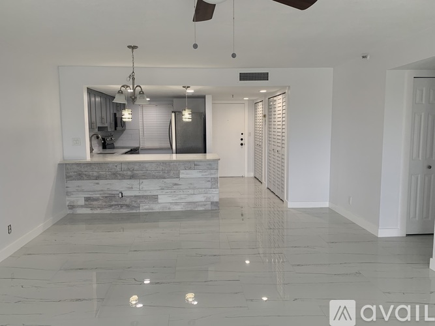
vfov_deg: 53.0
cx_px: 218
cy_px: 163
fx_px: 327
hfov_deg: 67.3
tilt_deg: -6.1
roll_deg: +0.2
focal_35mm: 26
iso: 64
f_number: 1.8
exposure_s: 1/121
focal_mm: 4.25
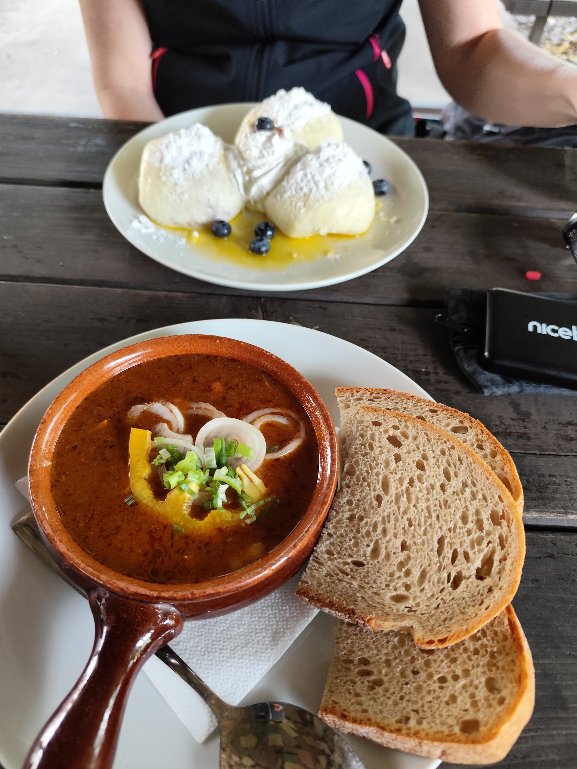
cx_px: 288
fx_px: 511
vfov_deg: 73.9
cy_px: 384
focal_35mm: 23
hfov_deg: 58.9
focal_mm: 6.14
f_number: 1.65
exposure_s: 1/100
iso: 250
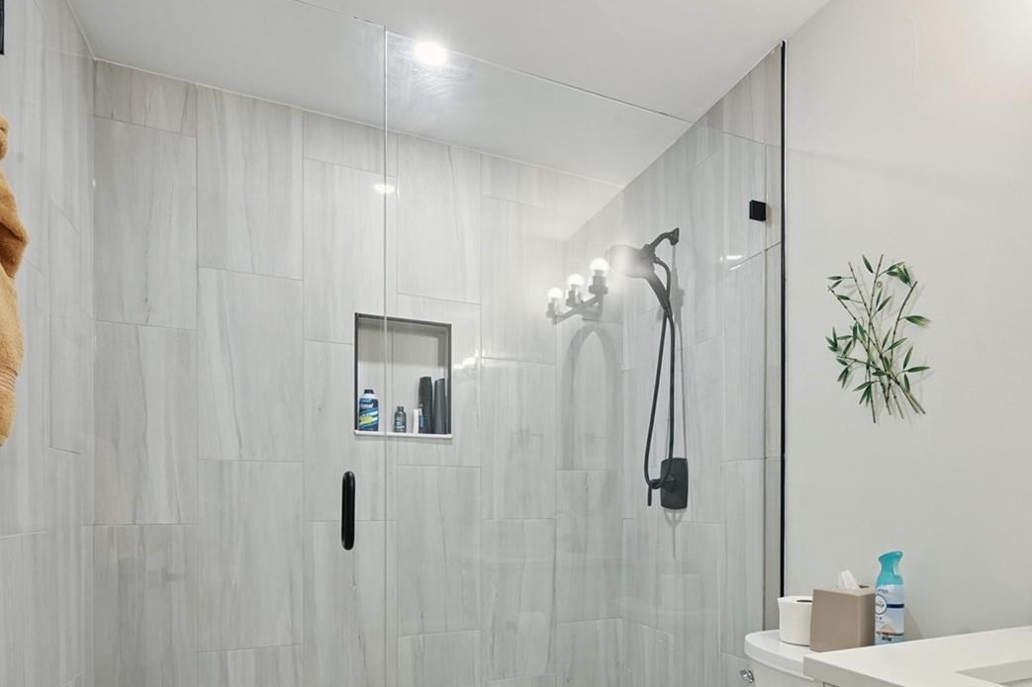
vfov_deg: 51.3
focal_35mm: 24
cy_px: 515
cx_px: 633
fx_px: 681
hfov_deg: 73.3
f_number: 10
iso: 400
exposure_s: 1/5
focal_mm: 15.5
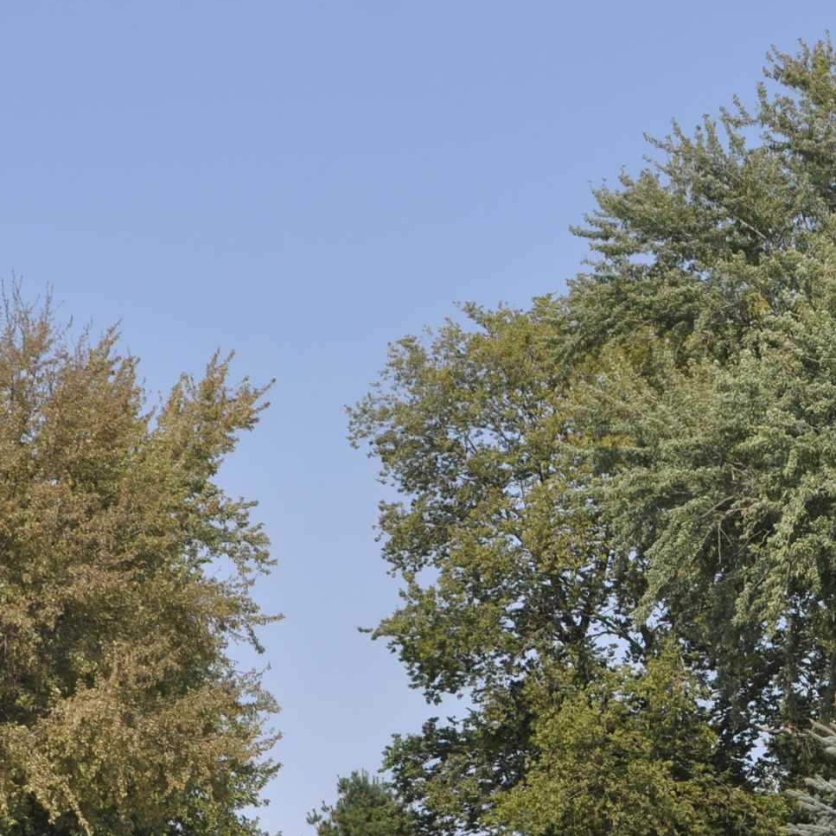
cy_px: 774
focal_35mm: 178
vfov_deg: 9.8
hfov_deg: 9.7
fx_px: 4864
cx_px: 1017
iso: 200
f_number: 10
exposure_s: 1/400
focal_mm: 44
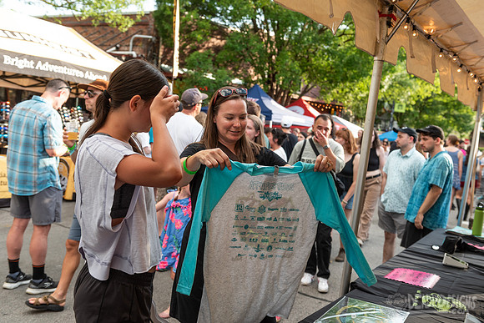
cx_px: 242
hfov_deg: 50.7
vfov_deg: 35.1
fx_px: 511
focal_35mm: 38
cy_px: 162
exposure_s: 1/250
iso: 250
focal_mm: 38
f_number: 4.5
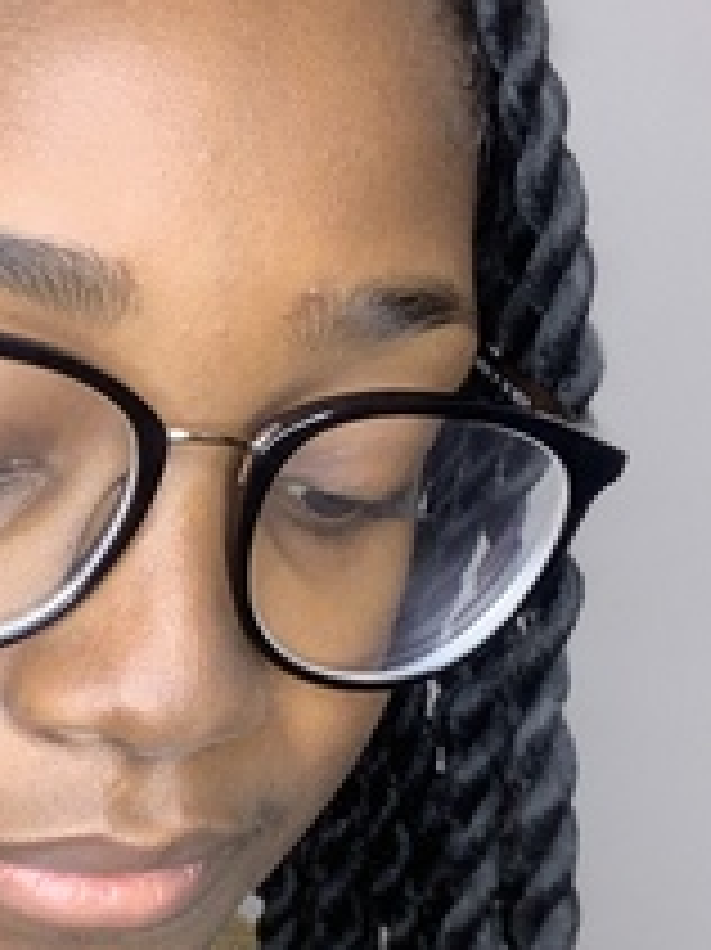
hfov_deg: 15.9
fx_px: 2495
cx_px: -14
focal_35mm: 91
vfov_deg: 21.4
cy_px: 720
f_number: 2.2
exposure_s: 1/60
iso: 125
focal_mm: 2.87
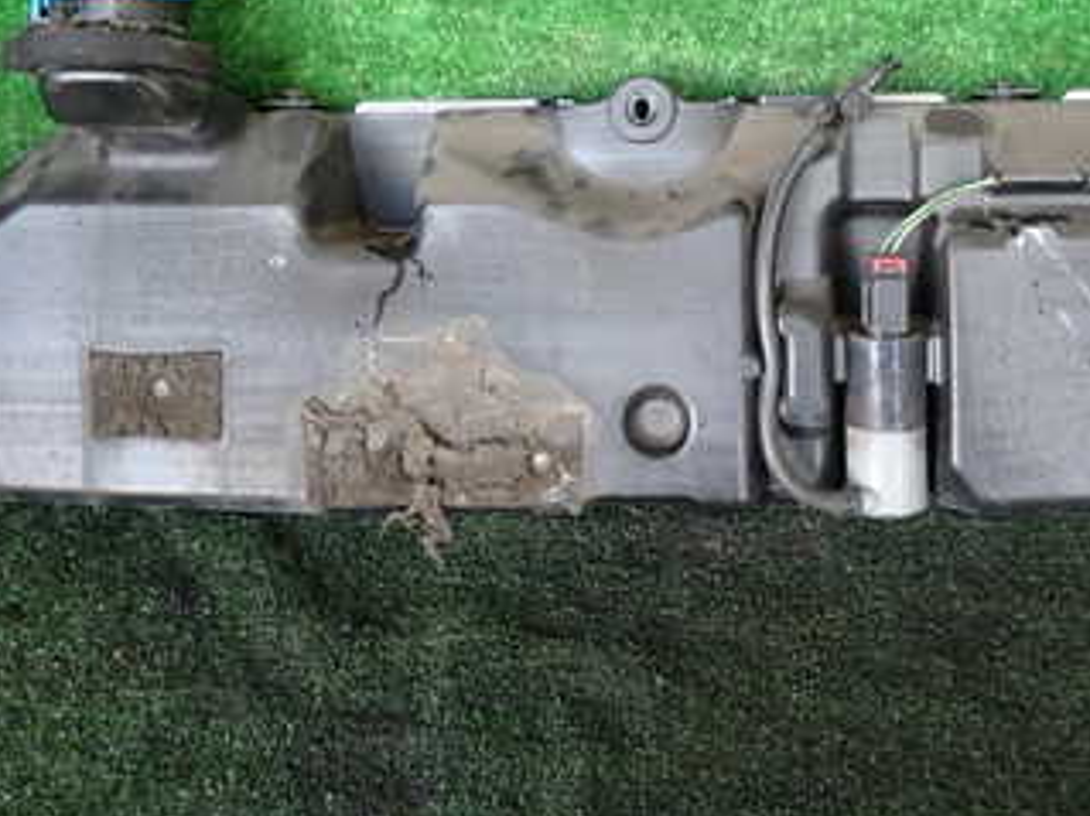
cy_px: 154
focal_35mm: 47
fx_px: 1479
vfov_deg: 30.1
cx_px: 670
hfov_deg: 40.2
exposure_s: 1/60
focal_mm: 4.5
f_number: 2
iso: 160
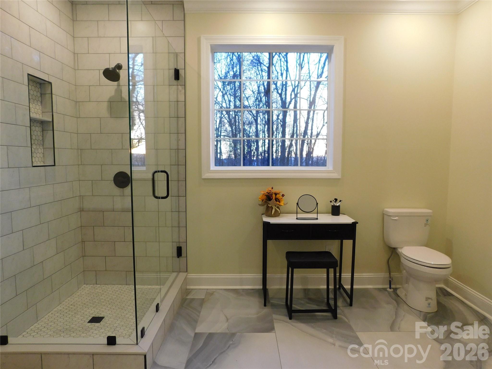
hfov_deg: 73.9
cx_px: 246
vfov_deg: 58.9
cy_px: 184
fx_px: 327
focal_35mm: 23
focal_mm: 4
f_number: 3
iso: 200
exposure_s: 1/30
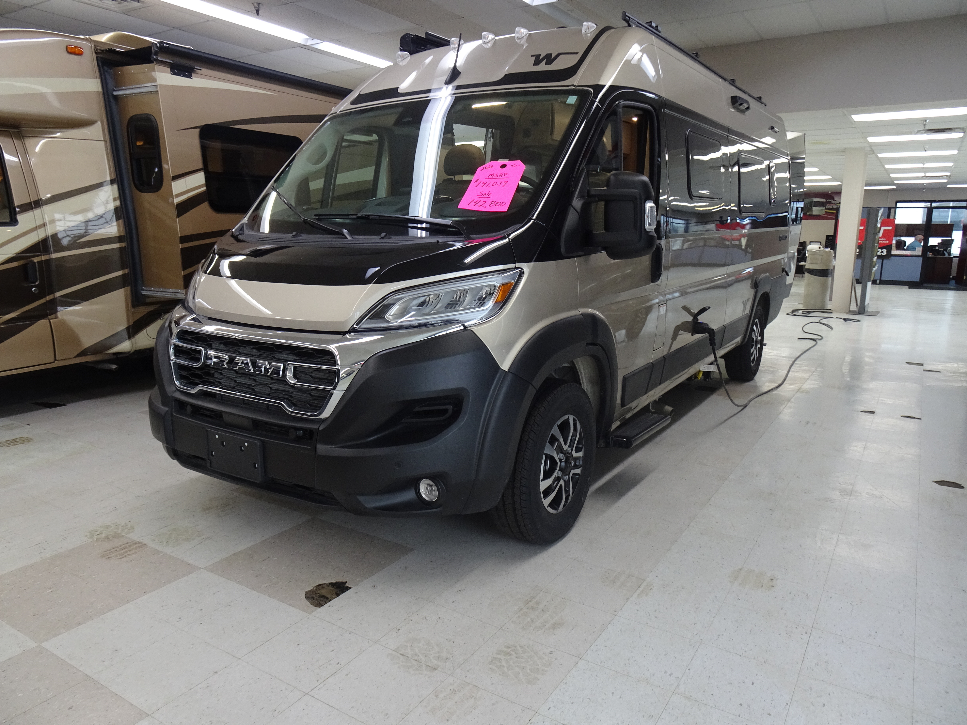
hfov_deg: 71.6
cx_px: 484
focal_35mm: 24
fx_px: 670
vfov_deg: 56.8
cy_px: 362
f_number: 3.5
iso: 100
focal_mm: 4.1
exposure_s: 1/30
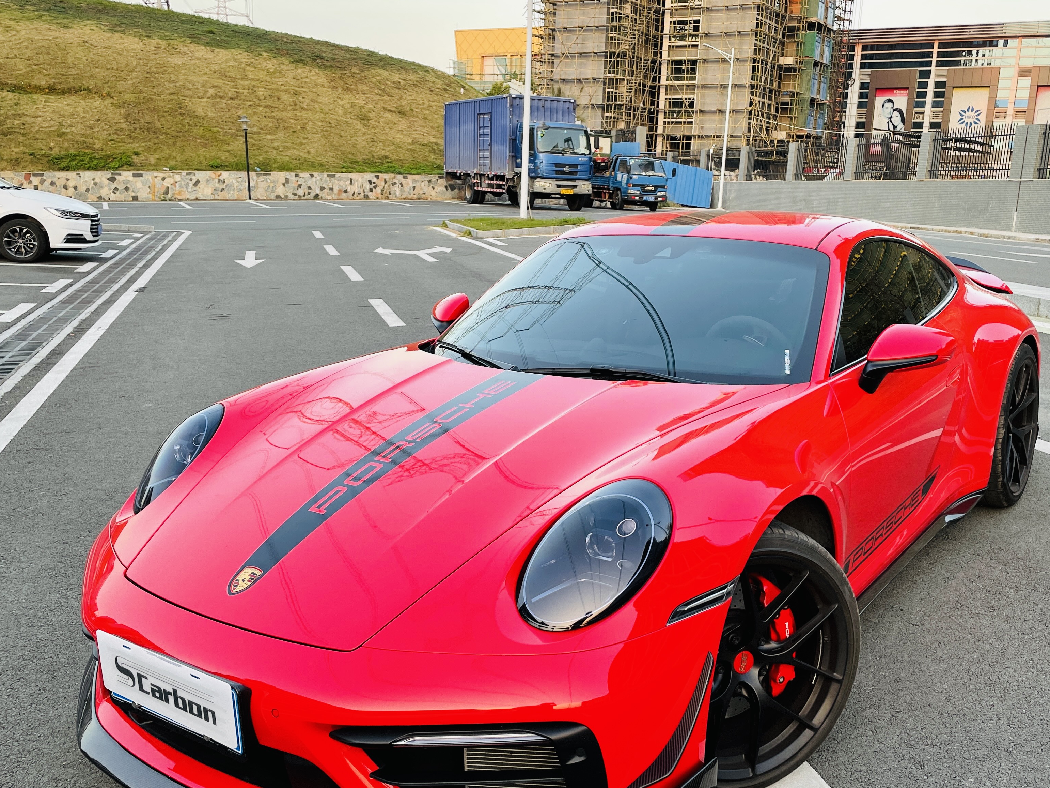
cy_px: 428
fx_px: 1031
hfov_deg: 53.8
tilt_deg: -12.1
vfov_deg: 41.8
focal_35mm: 34
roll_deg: -3.1
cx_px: 585
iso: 50
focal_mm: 4.2
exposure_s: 1/121
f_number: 1.6
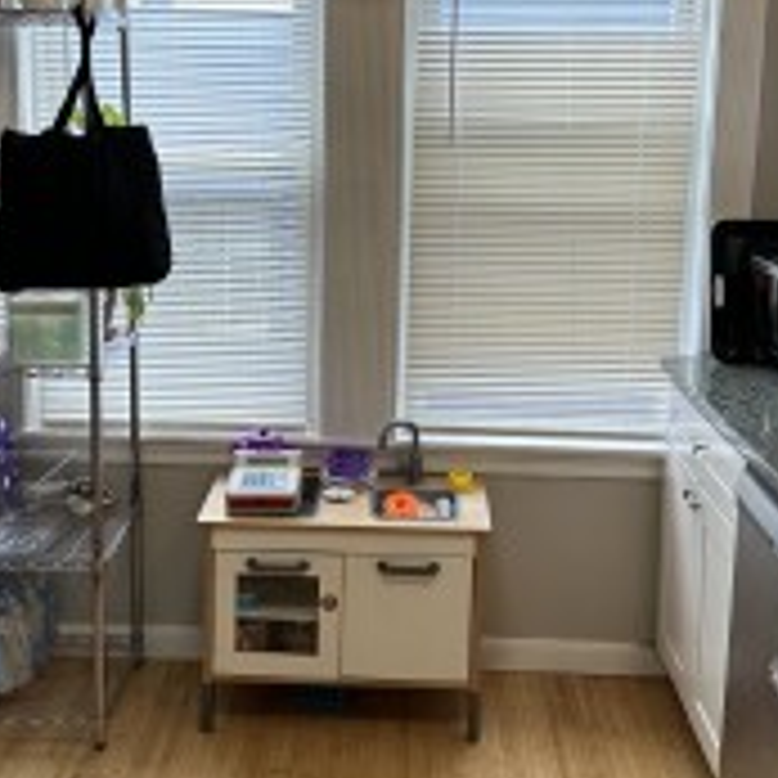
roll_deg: -1.1
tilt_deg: -9.4
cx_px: 378
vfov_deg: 34.4
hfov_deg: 34.7
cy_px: 265
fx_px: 1246
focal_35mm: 49
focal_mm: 6.86
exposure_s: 1/120
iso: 80
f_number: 1.78
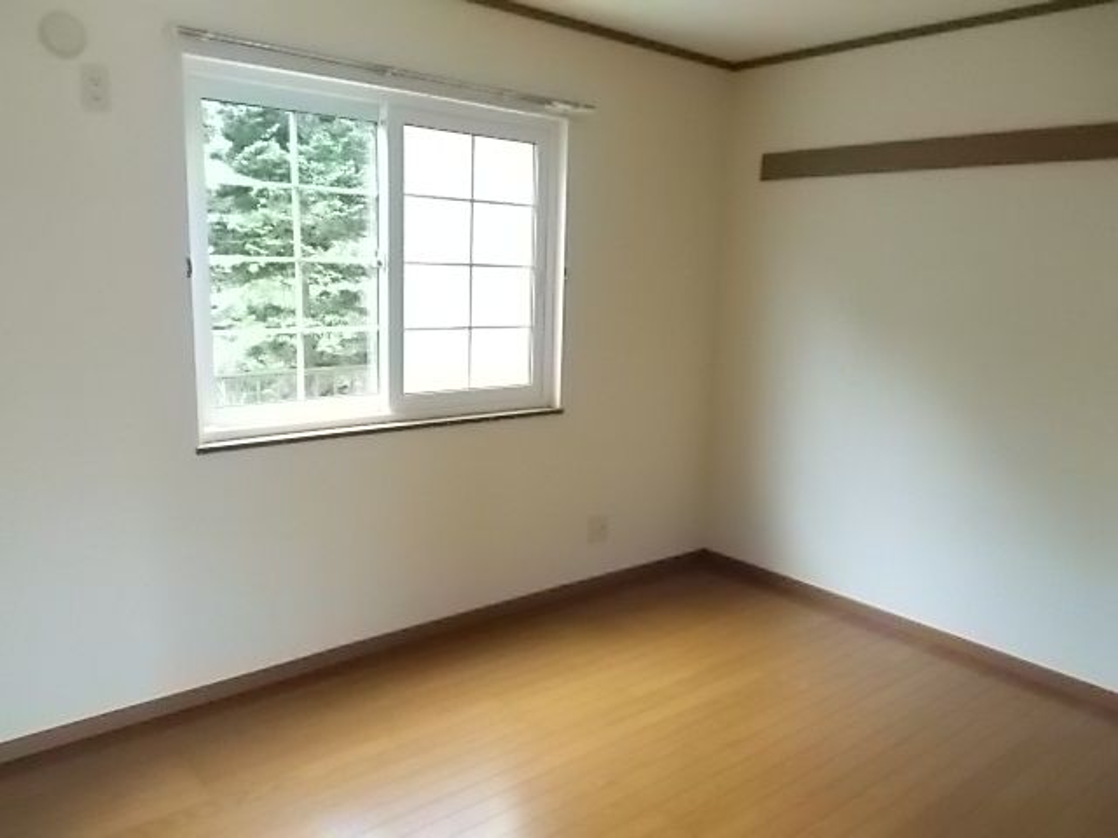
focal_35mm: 26
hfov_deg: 67.3
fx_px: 840
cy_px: 419
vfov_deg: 53.1
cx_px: 559
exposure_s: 1/100
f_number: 3.2
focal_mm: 4.6
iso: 800
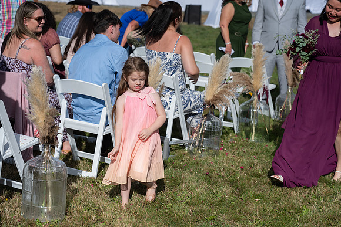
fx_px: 786
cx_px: 170
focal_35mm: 83
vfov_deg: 16.5
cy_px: 114
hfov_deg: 24.5
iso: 400
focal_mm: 83
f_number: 5
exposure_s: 1/5000
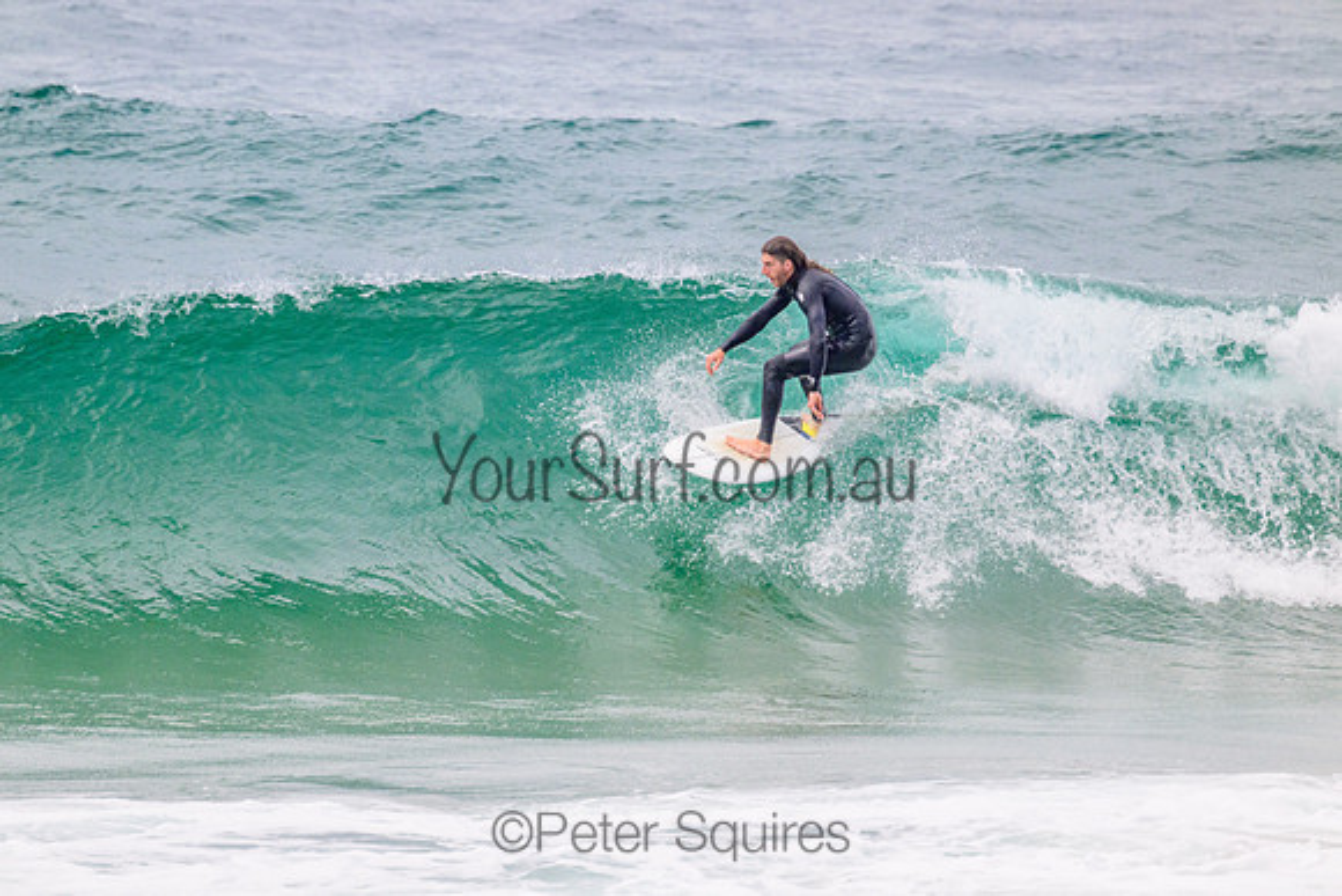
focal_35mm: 800
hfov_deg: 2.6
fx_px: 29828
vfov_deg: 1.7
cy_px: 448
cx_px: 671
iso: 1250
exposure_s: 1/2000
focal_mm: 800
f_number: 11
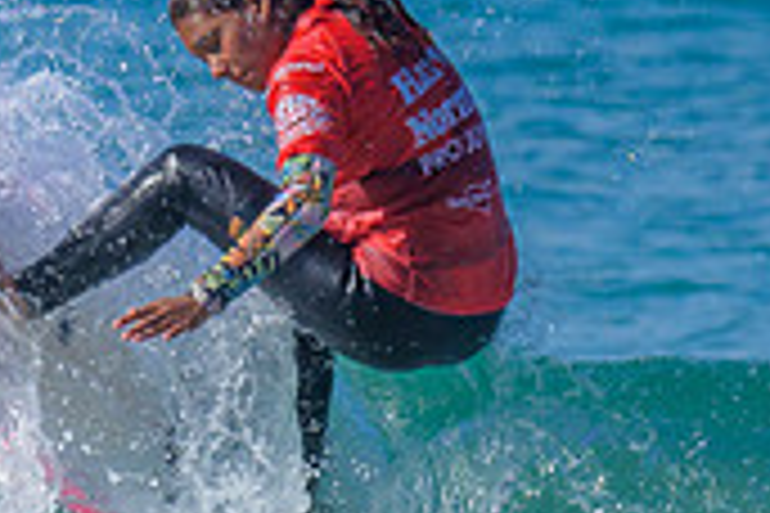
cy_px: 577
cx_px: -559
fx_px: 79732
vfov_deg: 0.4
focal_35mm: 3728
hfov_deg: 0.6
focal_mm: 800
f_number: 6.3
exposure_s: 1/2000
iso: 450
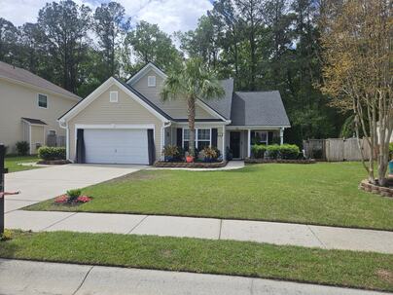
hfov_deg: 73.9
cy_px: 148
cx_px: 196
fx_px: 261
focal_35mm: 23
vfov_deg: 58.9
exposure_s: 1/2186
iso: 25
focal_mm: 5.4
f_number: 1.8
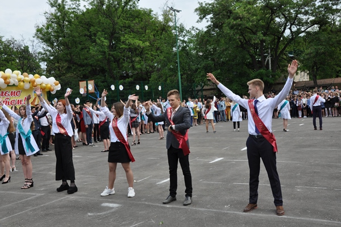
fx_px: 355
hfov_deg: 51.3
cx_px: 170
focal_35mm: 38
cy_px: 114
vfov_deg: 35.4
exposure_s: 1/100
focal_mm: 25
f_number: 10
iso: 200
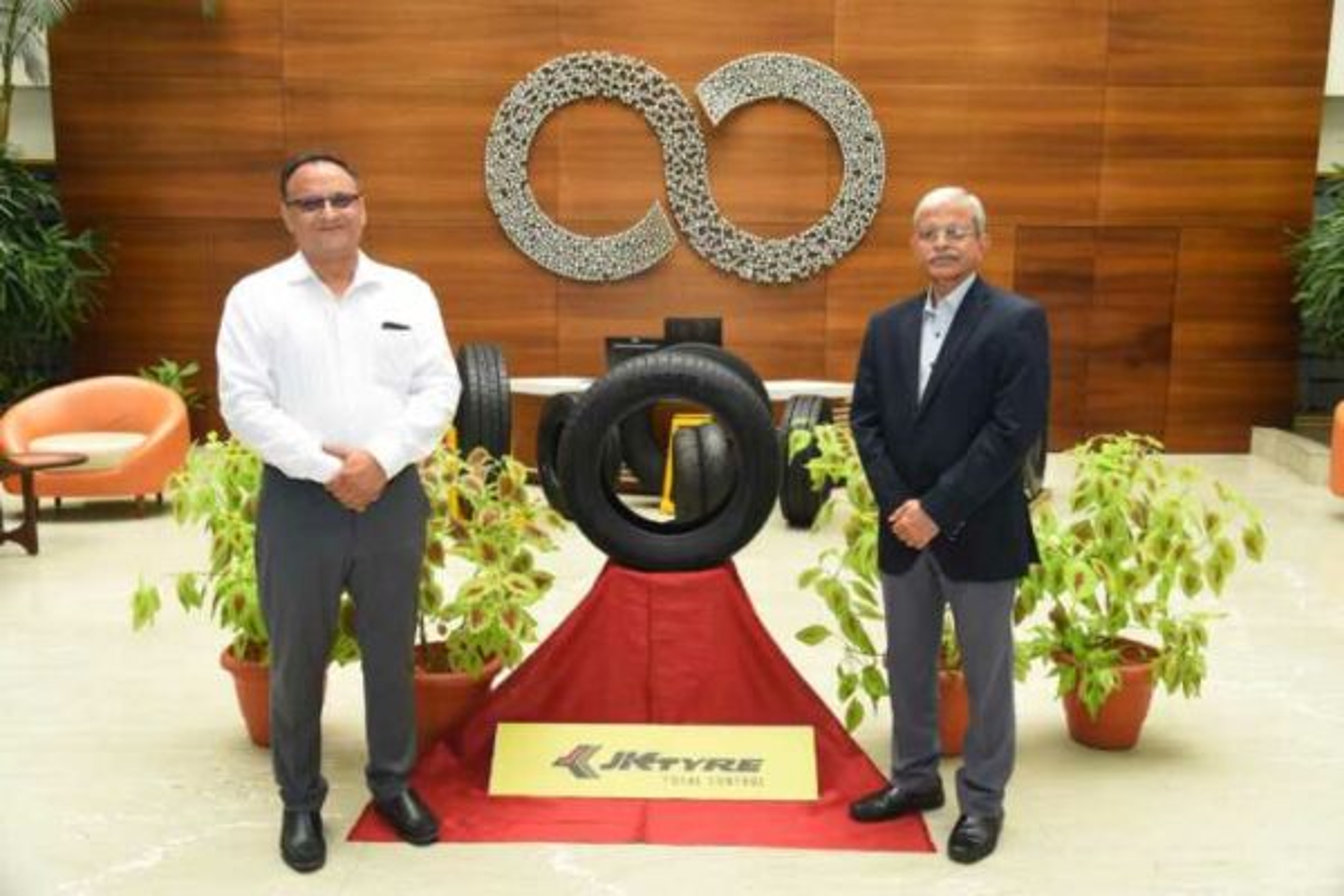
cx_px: 672
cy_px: 448
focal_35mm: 30
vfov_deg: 43.6
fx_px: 1120
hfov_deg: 61.9
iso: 1000
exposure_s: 1/125
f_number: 5.6
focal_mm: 30
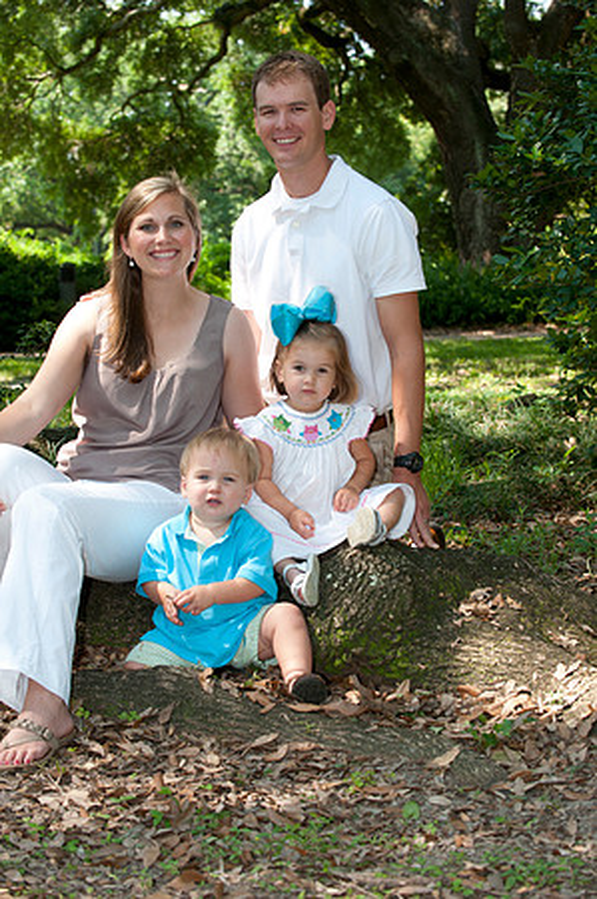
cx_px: 298
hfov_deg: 17.5
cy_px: 450
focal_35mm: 78
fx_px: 1945
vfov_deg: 26.0
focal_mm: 78
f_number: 5.6
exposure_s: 1/125
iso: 250
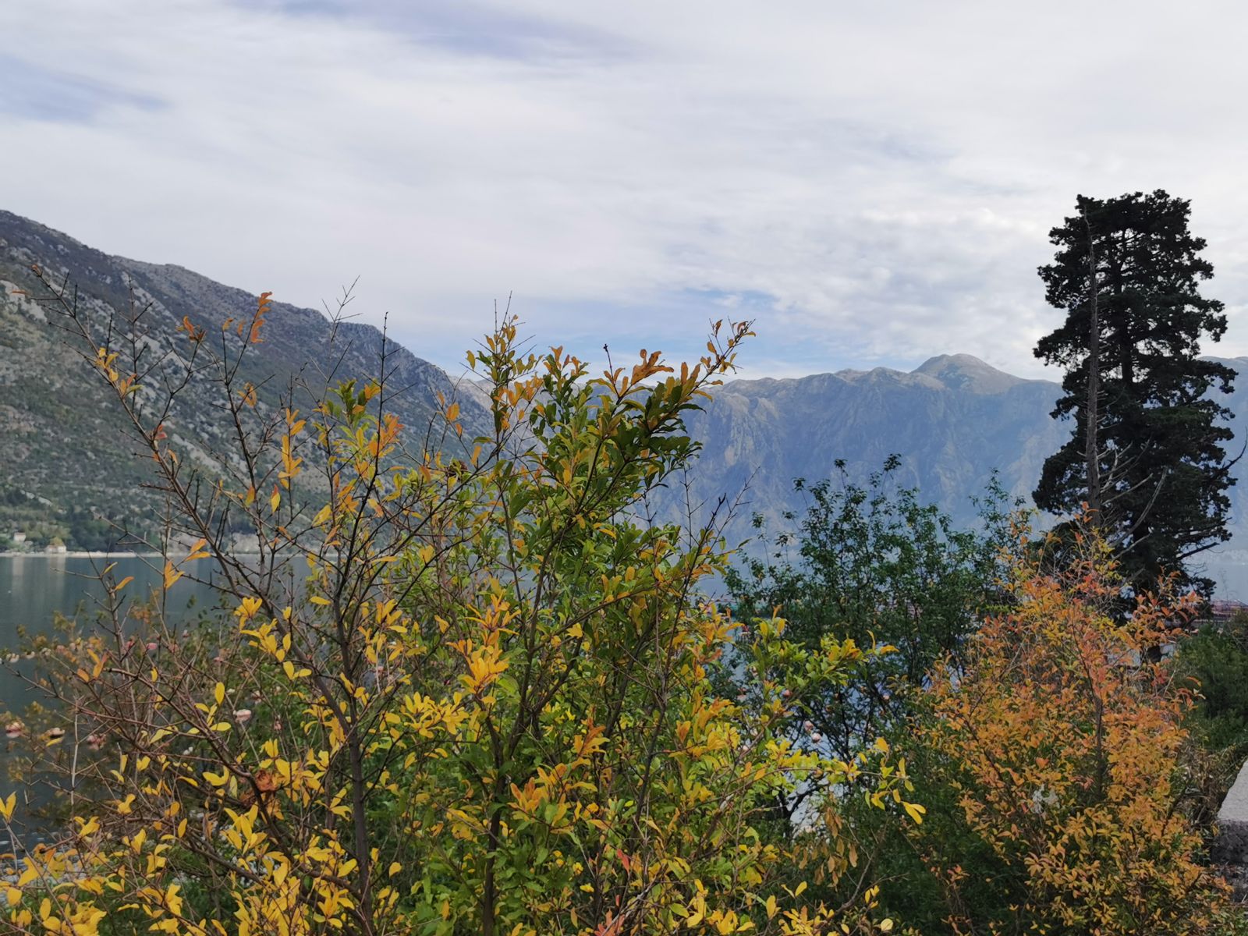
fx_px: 1298
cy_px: 468
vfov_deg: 39.7
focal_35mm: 36
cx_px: 624
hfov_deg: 51.4
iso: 50
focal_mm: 5.56
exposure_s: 1/3257
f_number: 1.6
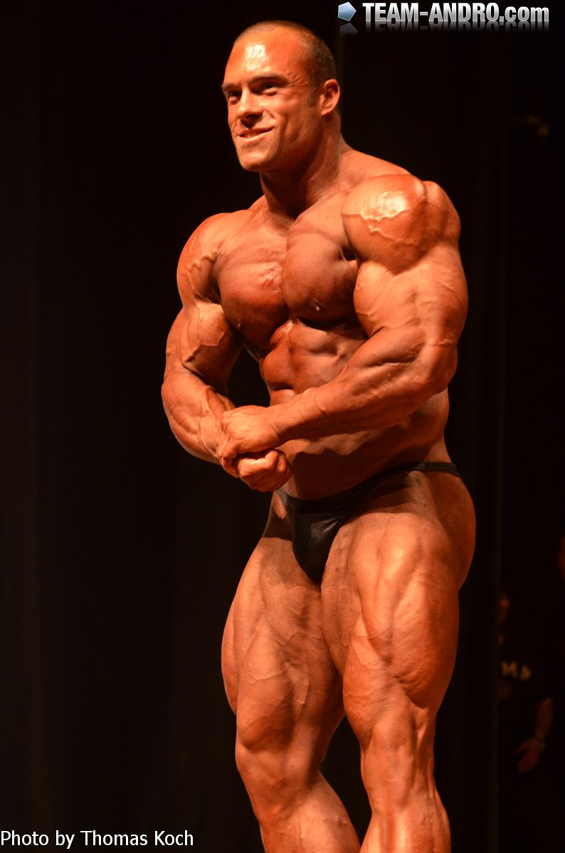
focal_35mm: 112
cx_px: 282
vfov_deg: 18.2
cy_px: 426
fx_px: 2662
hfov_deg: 12.1
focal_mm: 75
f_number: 4
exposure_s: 1/100
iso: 1250
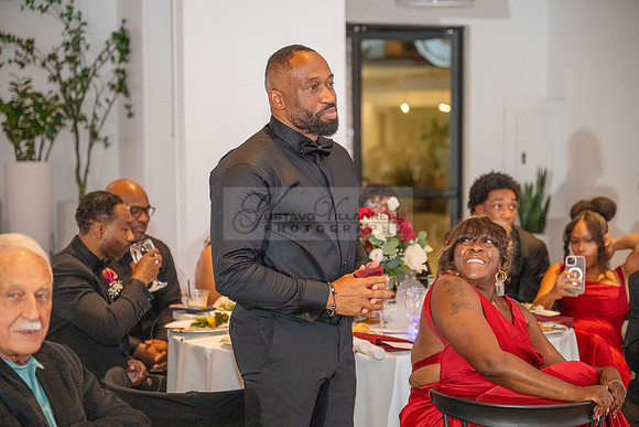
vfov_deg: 19.5
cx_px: 320
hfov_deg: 28.8
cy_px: 214
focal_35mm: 70
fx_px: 1243
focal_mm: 70
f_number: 2.8
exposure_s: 1/200
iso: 2000
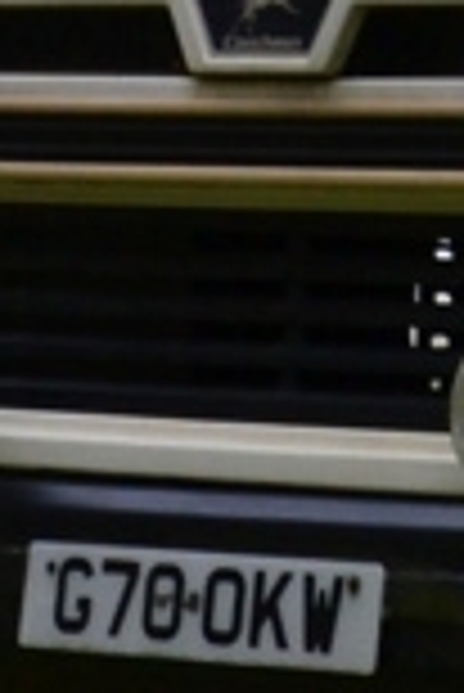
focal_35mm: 280
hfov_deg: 4.6
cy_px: -457
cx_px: 1599
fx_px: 5401
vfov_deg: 7.2
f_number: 10
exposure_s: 1/200
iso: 400
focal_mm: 24
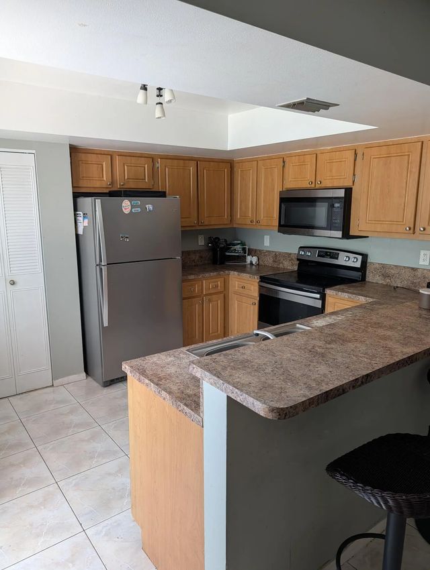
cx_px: 215
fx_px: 397
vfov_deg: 71.5
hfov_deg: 56.9
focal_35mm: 24
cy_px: 285
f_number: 1.68
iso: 31
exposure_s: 1/30
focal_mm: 6.9
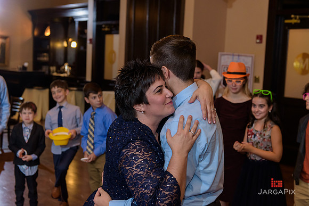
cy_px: 103
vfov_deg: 28.1
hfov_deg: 41.1
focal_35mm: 48
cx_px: 154
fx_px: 412
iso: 1600
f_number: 3.2
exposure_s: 1/125
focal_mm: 48
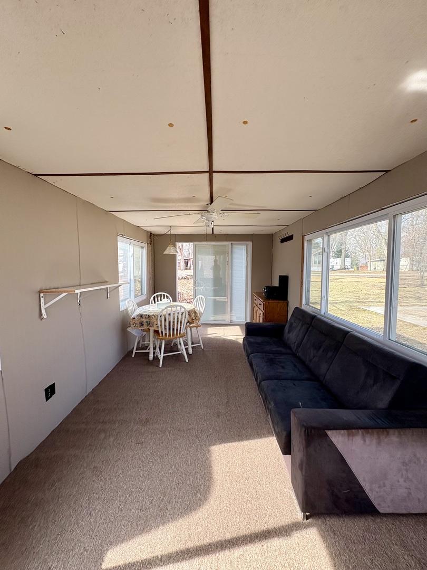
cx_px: 214
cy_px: 285
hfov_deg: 85.7
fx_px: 230
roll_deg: -1.6
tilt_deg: -1.6
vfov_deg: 102.1
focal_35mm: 14
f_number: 2.2
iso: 64
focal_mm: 2.22
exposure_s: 1/162
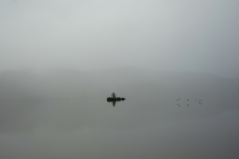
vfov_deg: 37.9
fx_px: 232
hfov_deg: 54.4
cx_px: 120
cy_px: 80
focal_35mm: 35
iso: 400
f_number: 4
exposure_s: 1/2500
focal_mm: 35
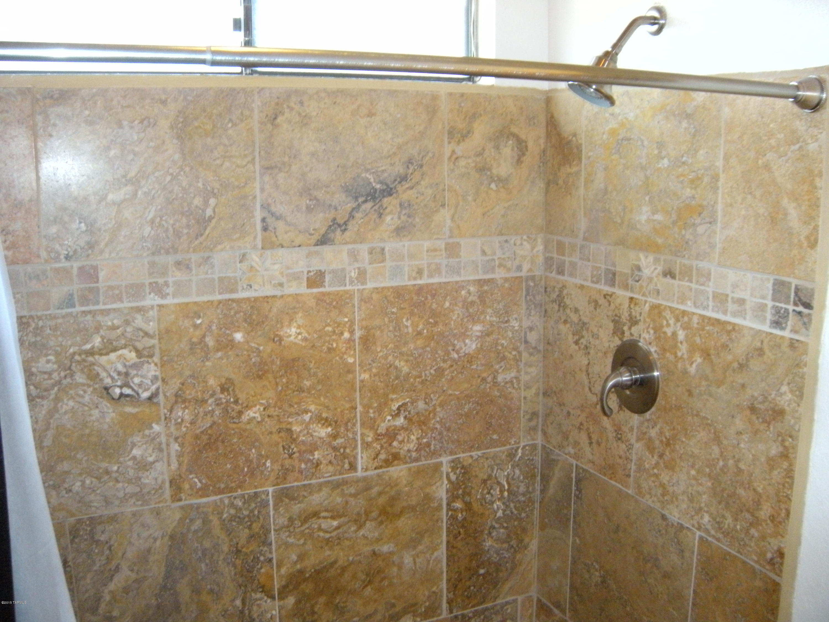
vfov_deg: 40.7
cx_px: 414
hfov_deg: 52.6
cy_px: 311
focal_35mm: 35
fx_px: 838
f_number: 3.8
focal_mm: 5.9
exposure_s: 1/30
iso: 400
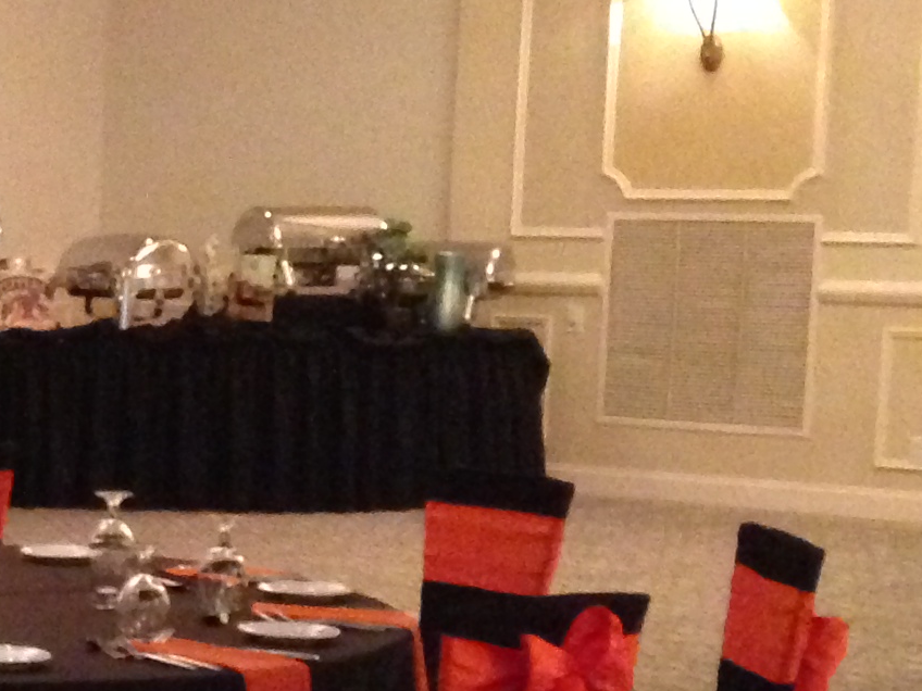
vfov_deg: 11.6
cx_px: -777
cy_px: 582
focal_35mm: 127
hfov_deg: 13.7
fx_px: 3383
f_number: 2.4
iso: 800
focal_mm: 4.12
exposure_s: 1/15
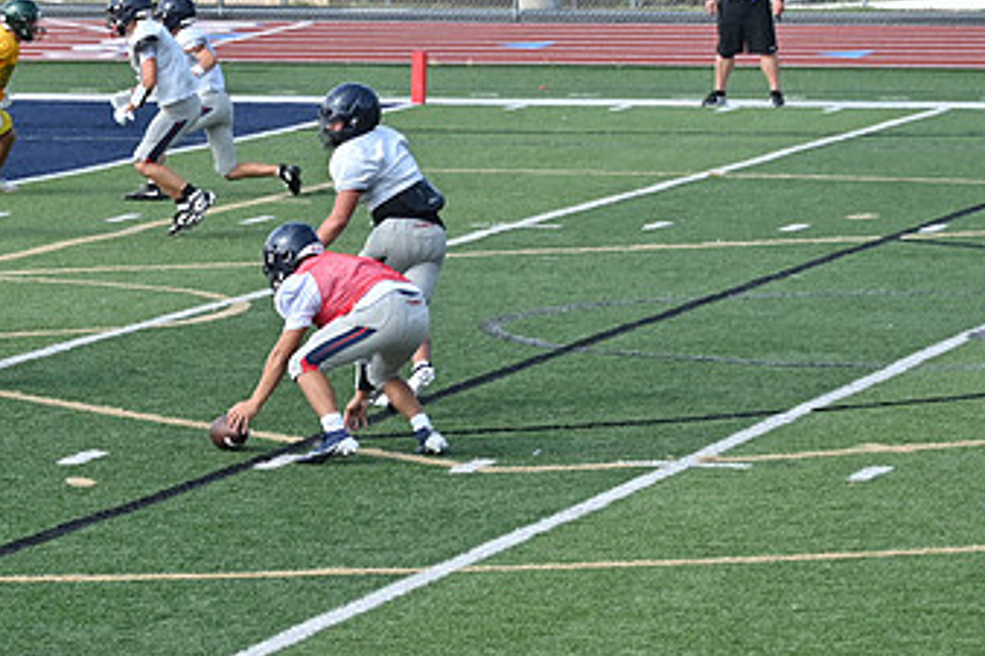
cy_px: 290
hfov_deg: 6.9
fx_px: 8177
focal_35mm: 299
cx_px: 242
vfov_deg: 4.6
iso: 220
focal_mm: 116
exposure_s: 1/800
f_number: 5.6
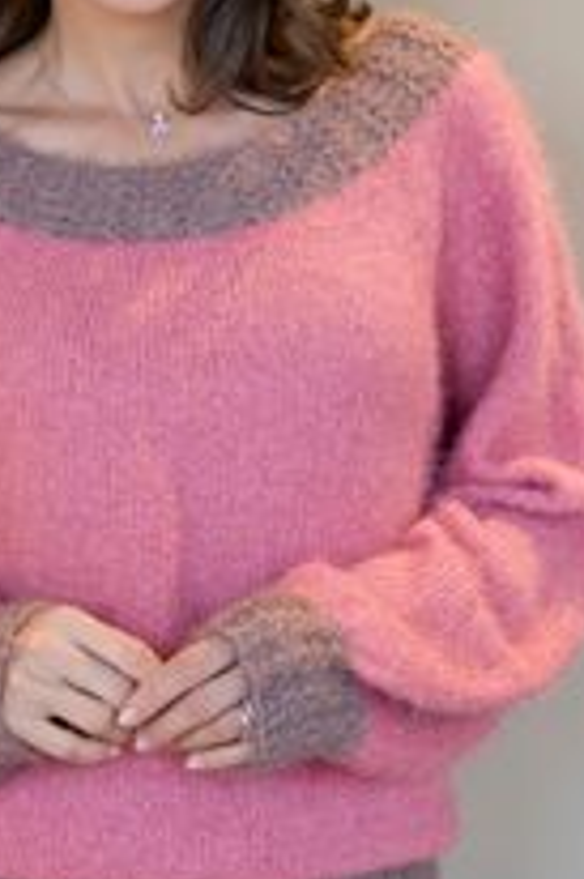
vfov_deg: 17.7
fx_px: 2827
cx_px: 162
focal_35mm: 116
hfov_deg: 11.8
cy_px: 397
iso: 320
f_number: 2.8
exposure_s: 1/200
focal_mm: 53
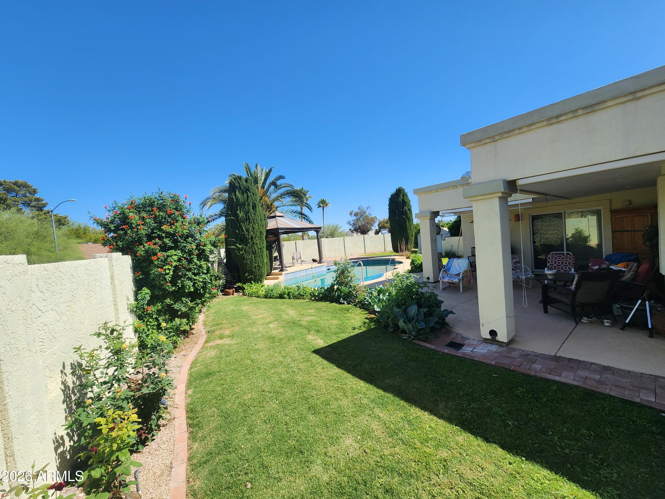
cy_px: 250
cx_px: 332
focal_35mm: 13
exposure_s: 1/1576
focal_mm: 2.2
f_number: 2.2
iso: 50
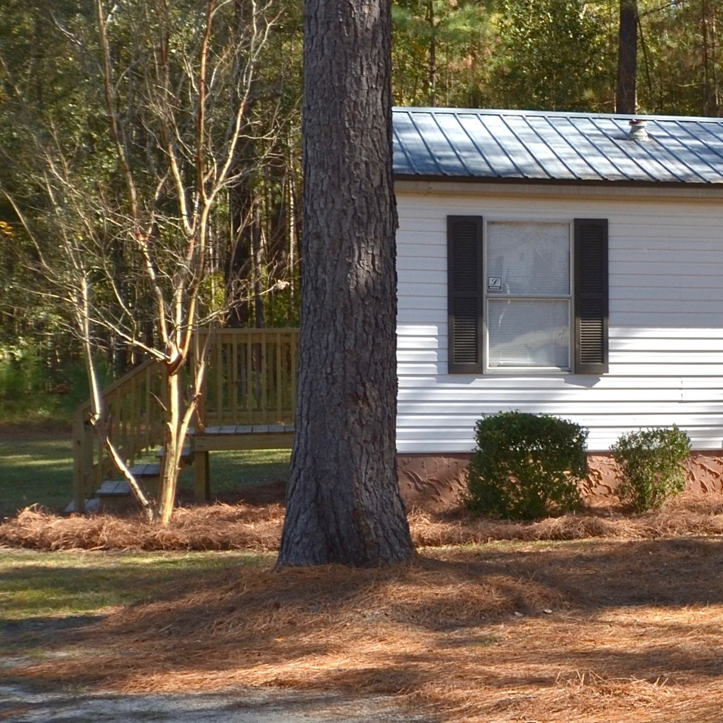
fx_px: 2316
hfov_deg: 16.2
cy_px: 375
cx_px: 1080
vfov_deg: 17.7
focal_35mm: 98
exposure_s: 1/200
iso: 200
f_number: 8
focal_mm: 24
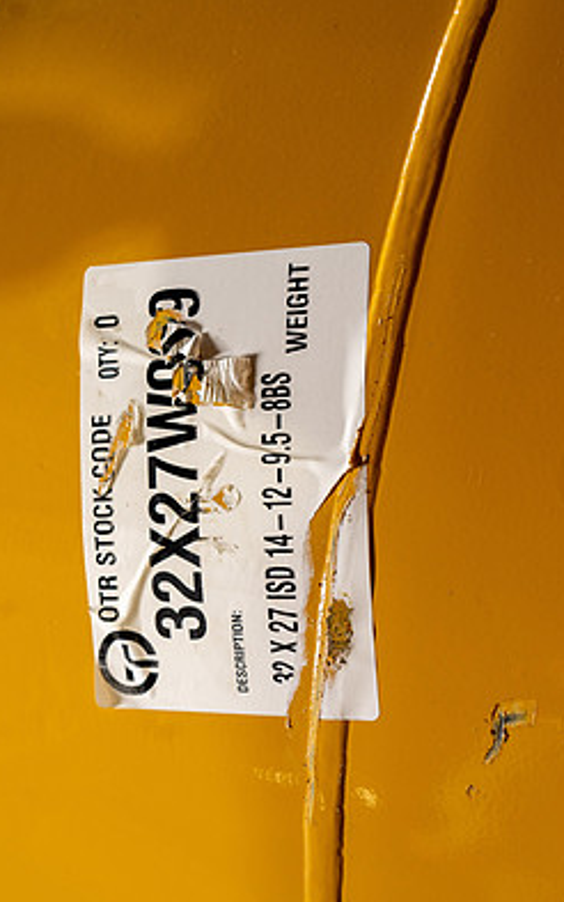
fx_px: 1376
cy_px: 436
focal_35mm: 56
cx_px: 259
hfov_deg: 23.2
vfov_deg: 36.3
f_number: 5.6
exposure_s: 1/100
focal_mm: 48
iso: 800
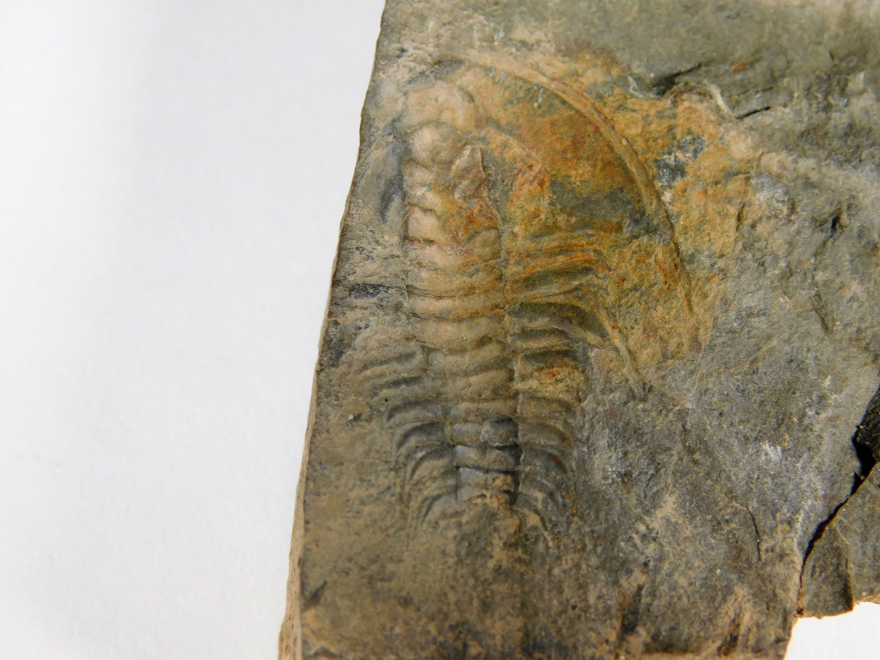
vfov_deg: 14.9
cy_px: 330
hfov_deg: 19.8
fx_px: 2517
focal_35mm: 99
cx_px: 440
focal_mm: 17.6
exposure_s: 1/125
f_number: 4.6
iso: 125
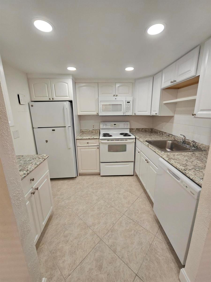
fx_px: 106
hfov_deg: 89.9
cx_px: 106
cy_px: 141
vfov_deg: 106.2
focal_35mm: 13
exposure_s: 1/60
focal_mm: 2.2
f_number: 2.2
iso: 64
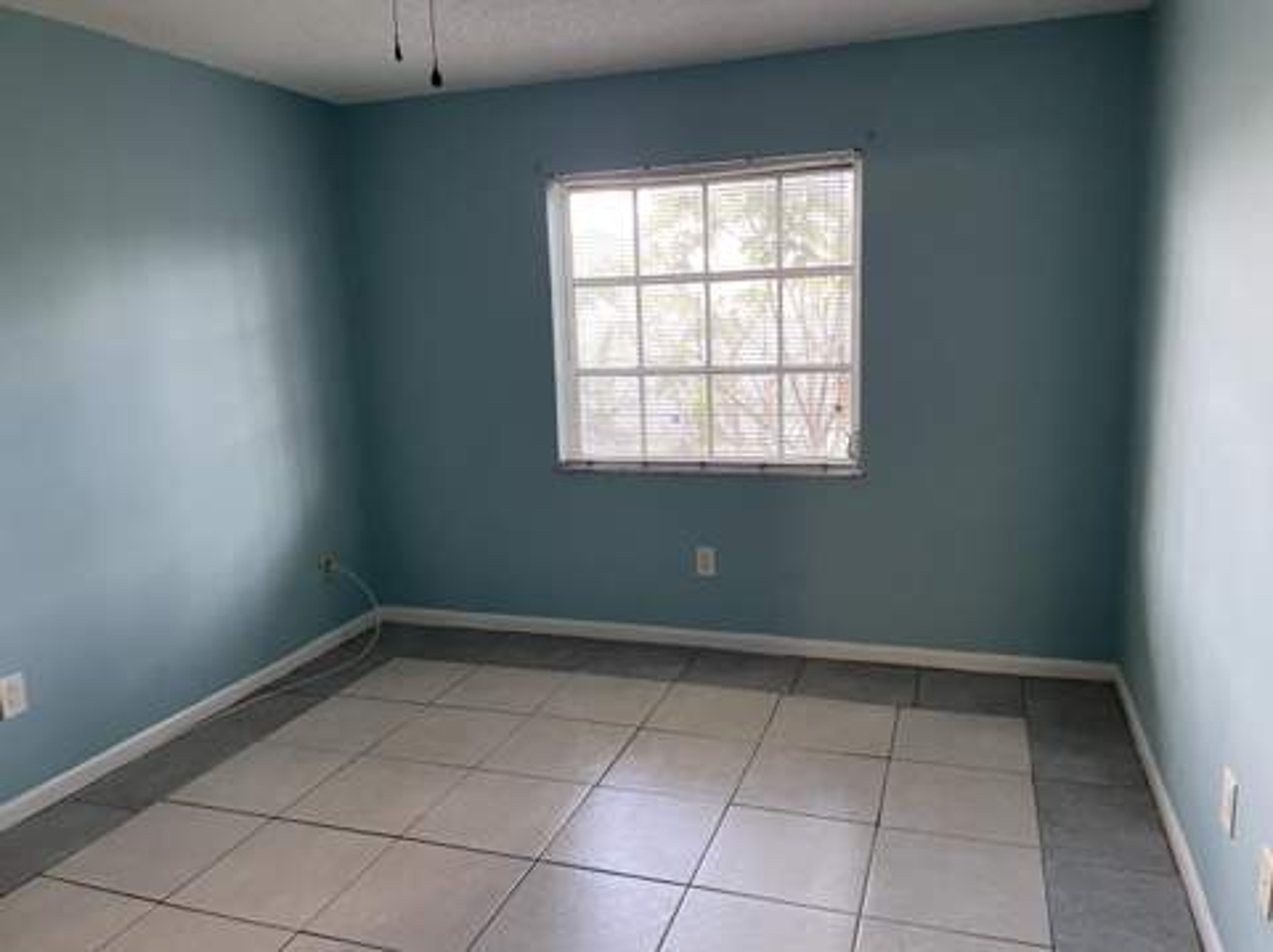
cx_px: 636
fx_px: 955
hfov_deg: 67.4
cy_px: 476
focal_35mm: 26
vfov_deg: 53.0
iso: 320
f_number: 1.6
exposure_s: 1/60
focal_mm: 4.2
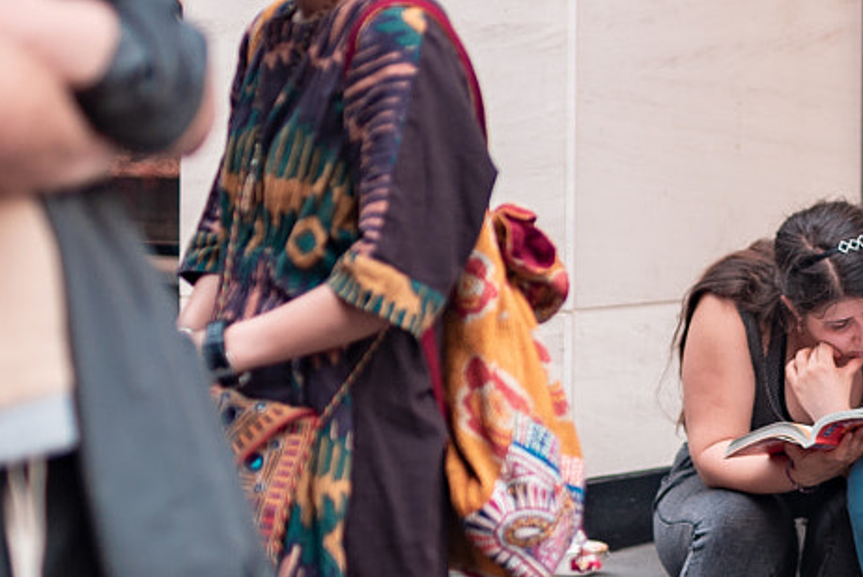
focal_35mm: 173
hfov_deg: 11.7
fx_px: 4151
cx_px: 928
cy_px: 274
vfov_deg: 8.0
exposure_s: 1/500
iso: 100
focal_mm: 50
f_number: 1.4
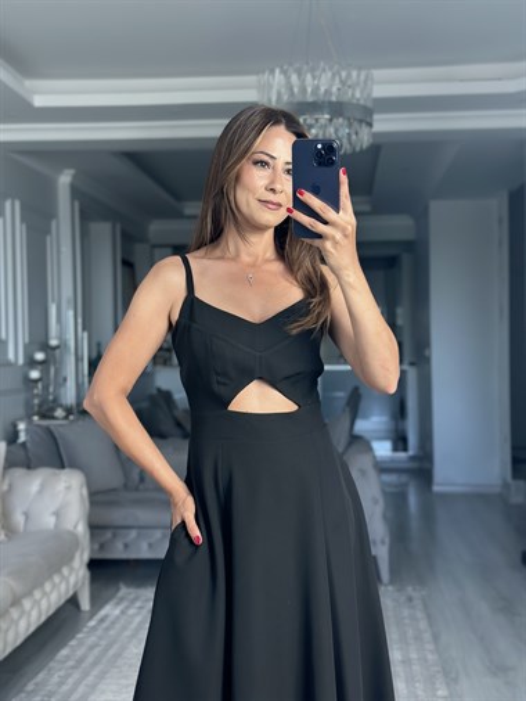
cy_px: 350
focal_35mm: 48
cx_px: 263
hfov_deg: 30.3
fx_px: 972
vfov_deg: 39.6
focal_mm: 6.86
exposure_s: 1/121
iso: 100
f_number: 1.78
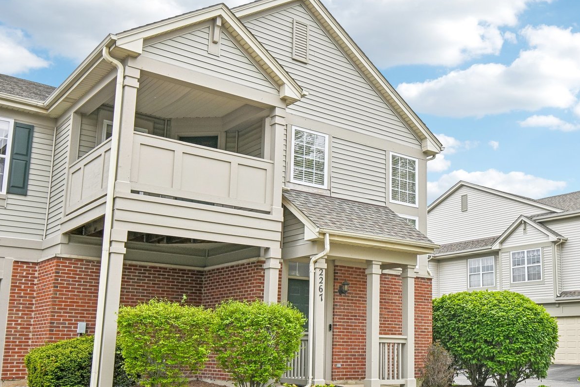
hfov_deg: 46.7
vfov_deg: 32.6
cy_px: 227
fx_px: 661
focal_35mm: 41
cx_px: 386
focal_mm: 20
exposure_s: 1/200
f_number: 8
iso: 100
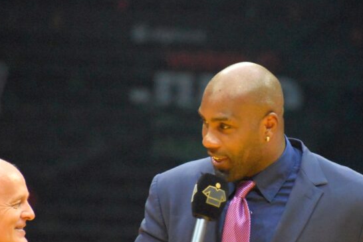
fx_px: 5535
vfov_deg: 2.5
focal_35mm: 549
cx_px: 249
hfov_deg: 3.8
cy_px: 156
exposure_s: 1/640
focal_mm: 260
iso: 12800
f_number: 7.1
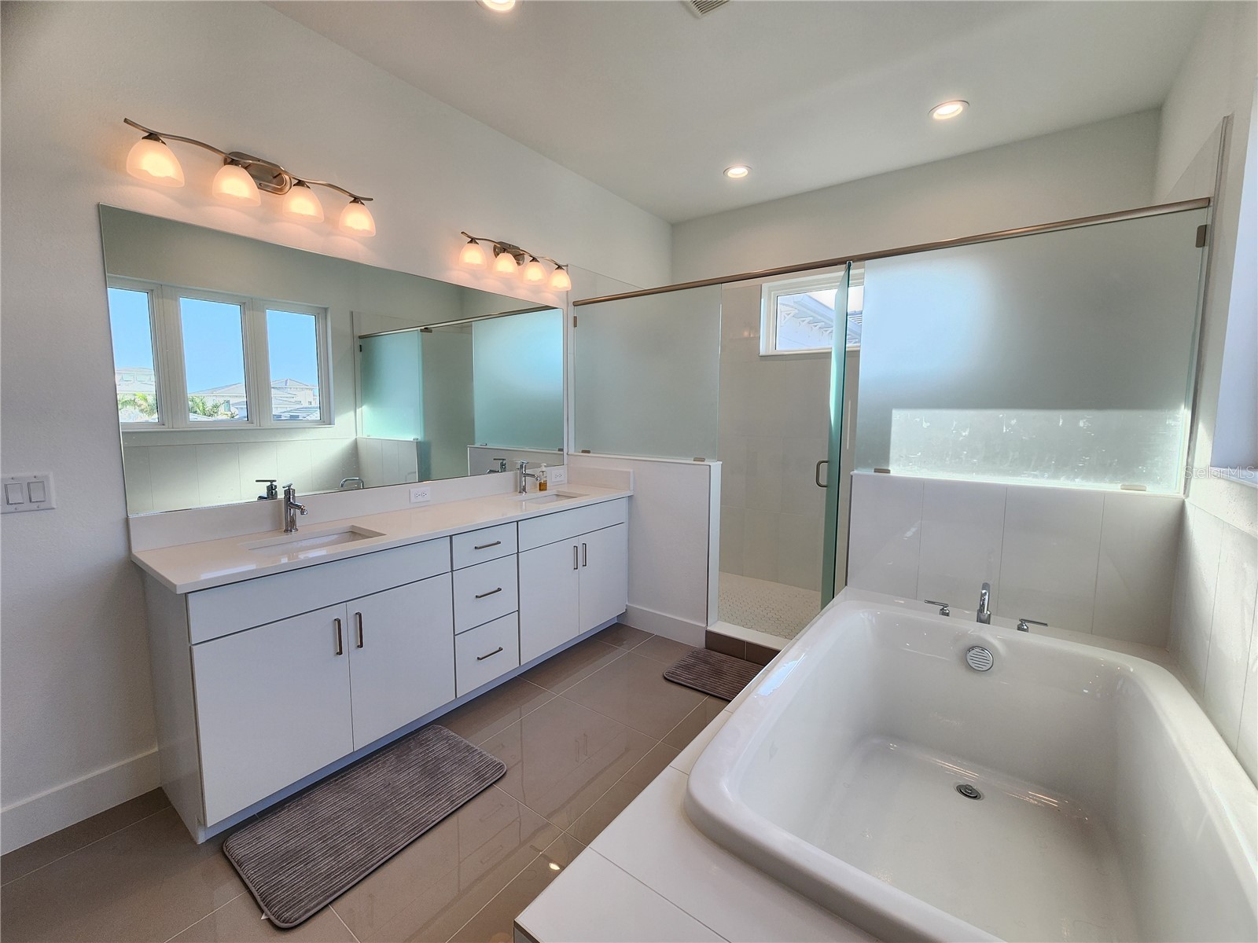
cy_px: 472
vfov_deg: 89.9
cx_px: 629
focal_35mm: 13
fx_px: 472
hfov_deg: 106.2
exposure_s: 1/145
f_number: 2.2
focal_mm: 2.2
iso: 50
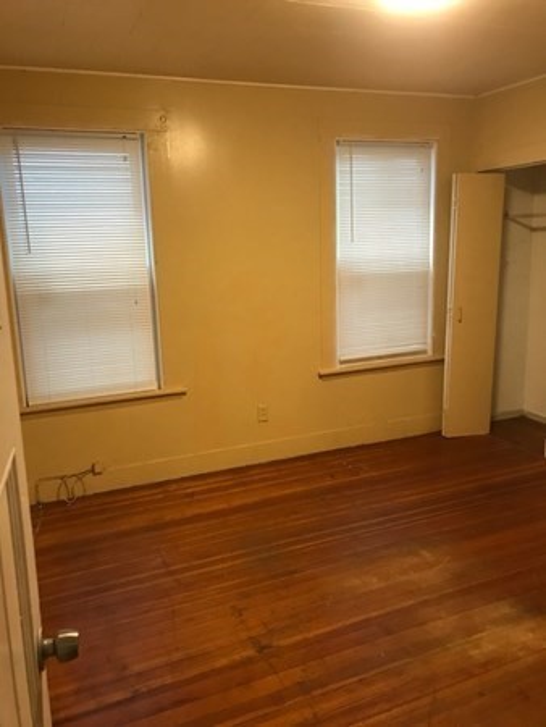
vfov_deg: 63.4
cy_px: 364
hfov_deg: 49.8
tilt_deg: -10.8
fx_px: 588
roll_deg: +1.4
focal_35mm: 28
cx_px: 273
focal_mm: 3.99
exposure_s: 1/15
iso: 64
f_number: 1.8
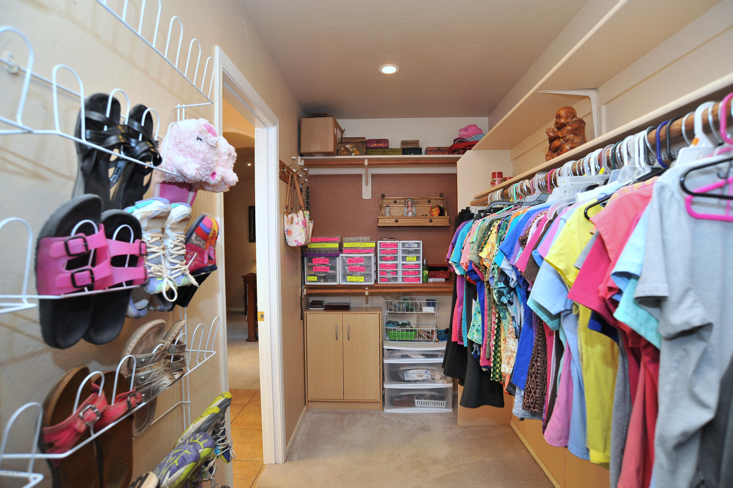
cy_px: 244
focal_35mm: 18
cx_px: 366
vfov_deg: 67.3
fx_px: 366
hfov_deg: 90.0
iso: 800
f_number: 6.3
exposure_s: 1/30
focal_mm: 18
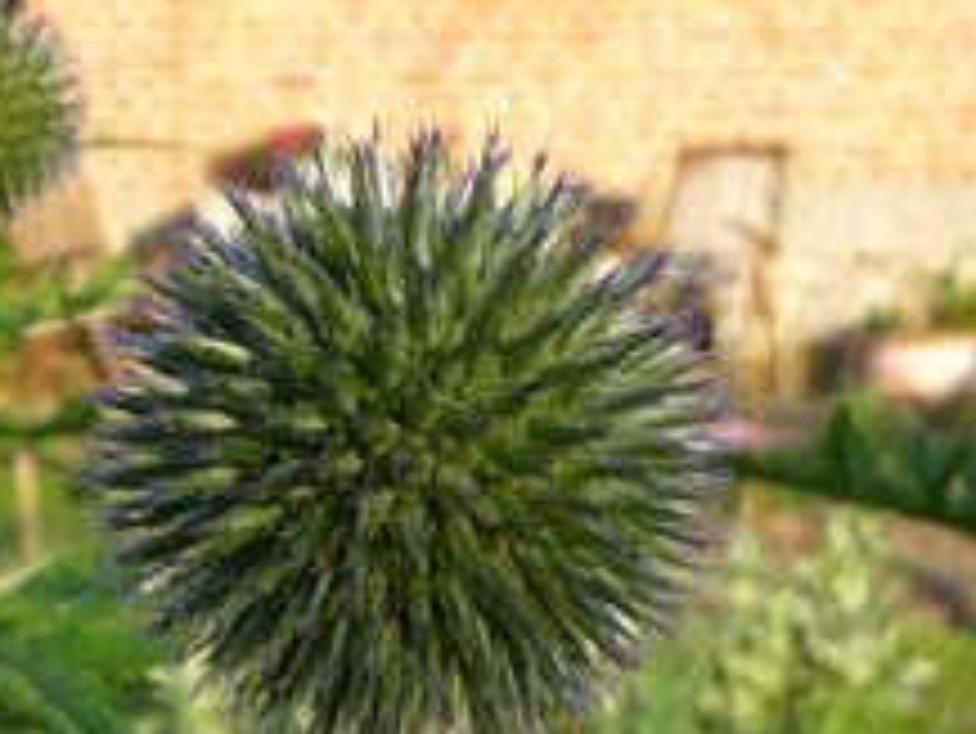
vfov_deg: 12.6
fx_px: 3301
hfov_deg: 16.8
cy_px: 534
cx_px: 396
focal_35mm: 117
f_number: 3.4
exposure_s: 1/250
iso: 100
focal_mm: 5
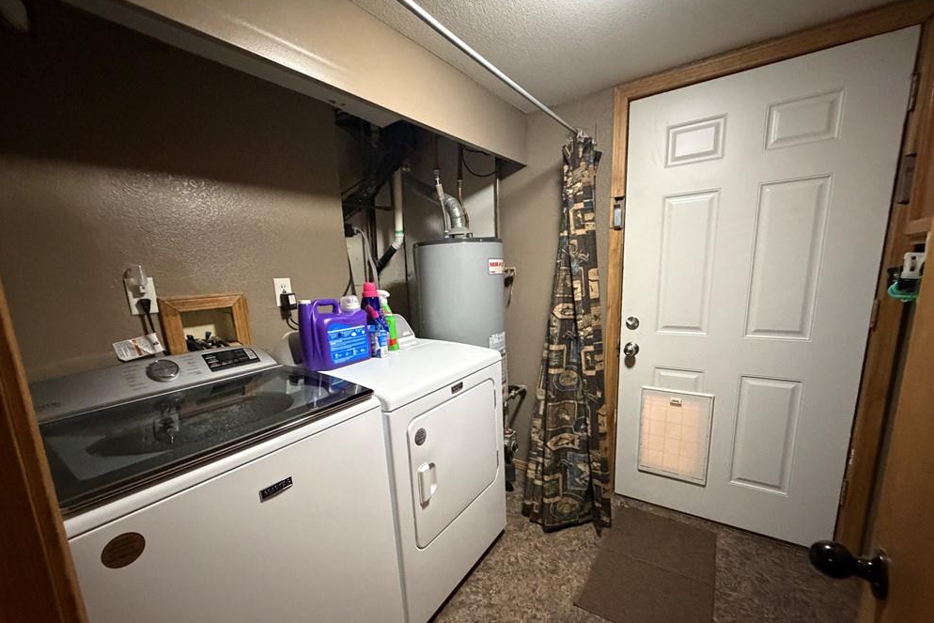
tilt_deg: -11.9
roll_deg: +3.7
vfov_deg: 77.0
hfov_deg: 100.4
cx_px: 467
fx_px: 389
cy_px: 351
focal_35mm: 15
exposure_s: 1/40
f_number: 2.2
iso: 1000
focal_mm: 2.22
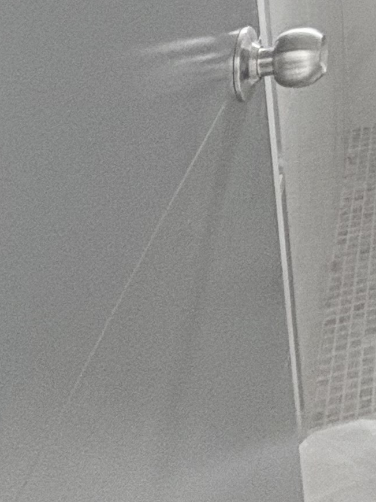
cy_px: -227
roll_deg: -0.8
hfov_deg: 16.4
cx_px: 783
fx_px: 941
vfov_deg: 24.2
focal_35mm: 65
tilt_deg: -10.0
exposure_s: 1/65
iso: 250
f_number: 2.2
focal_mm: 2.22
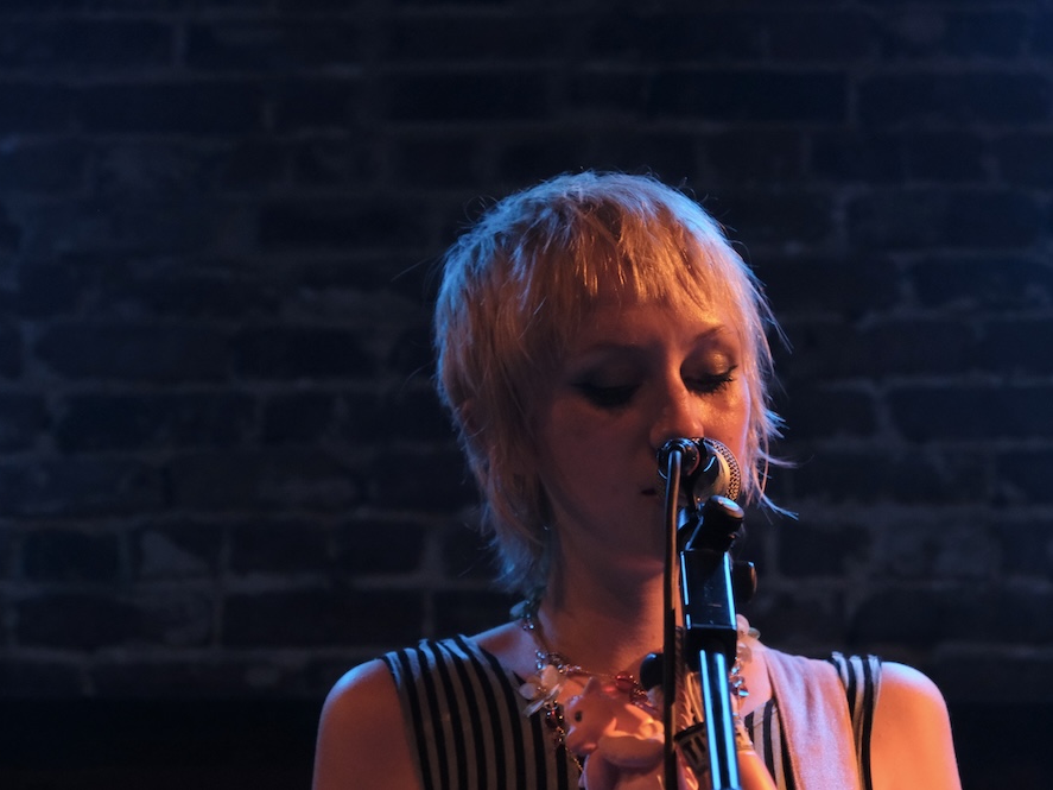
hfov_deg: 15.4
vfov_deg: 11.6
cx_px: 500
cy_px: 395
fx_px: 3893
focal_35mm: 128
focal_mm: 78.7
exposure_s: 1/170
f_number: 5.3
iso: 6400
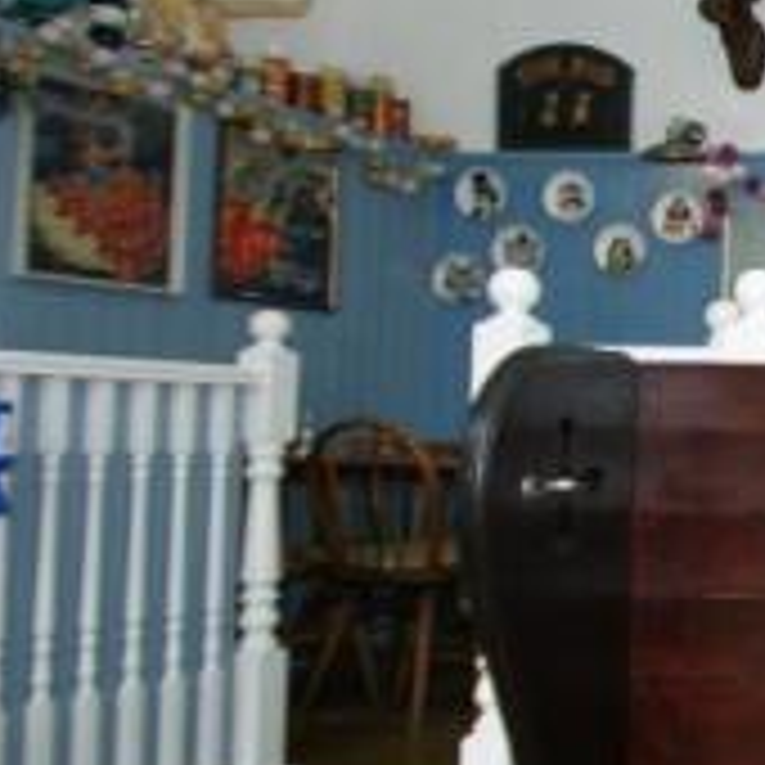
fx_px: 1225
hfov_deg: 23.5
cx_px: 1276
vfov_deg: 34.6
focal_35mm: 49
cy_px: 430
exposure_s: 1/160
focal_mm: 10
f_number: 4
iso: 125
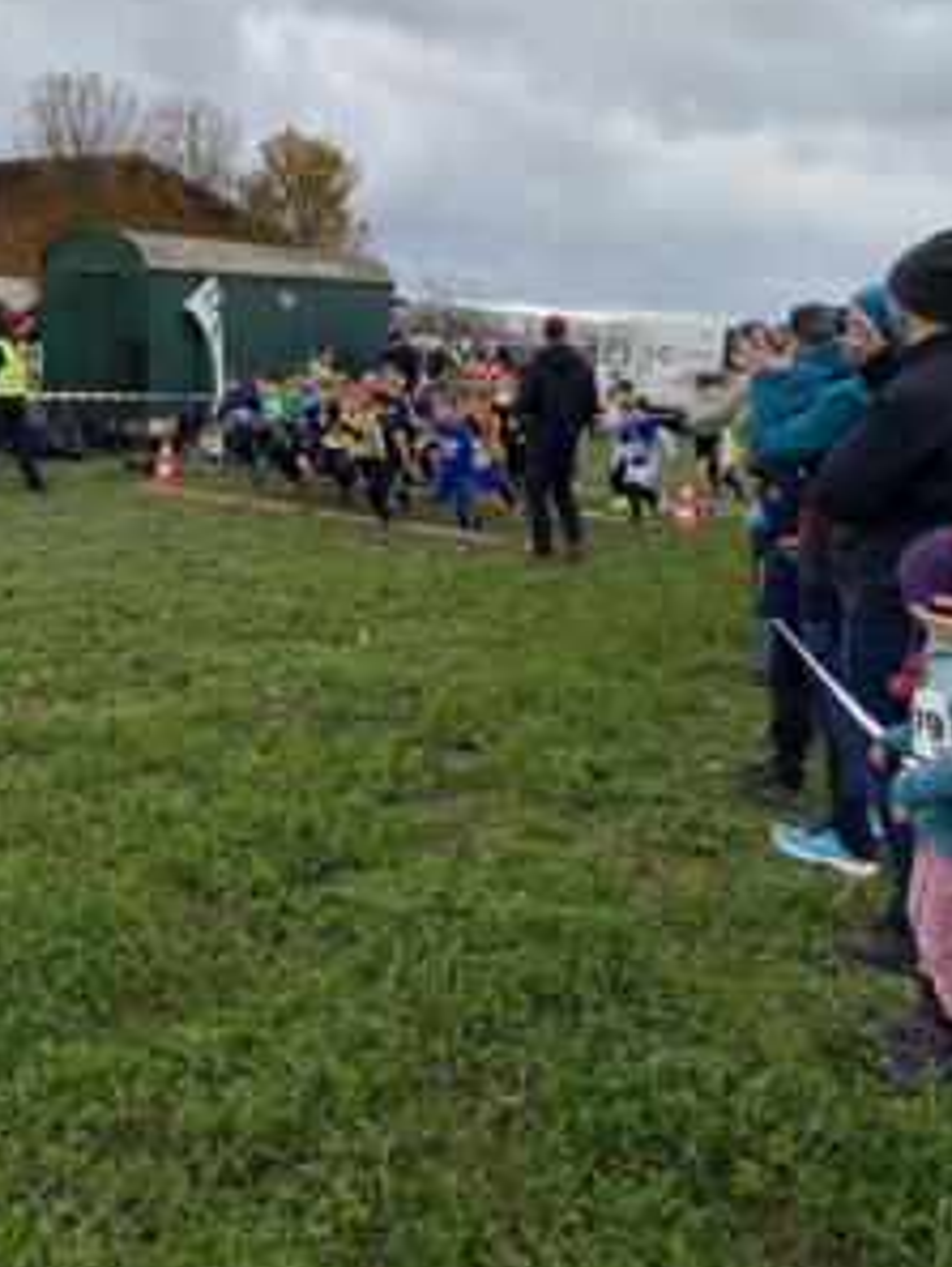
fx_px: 1282
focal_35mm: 35
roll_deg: -0.9
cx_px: 346
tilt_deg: -4.3
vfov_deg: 52.1
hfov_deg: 40.4
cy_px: 482
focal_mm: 4.25
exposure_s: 1/666
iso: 32
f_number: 1.8
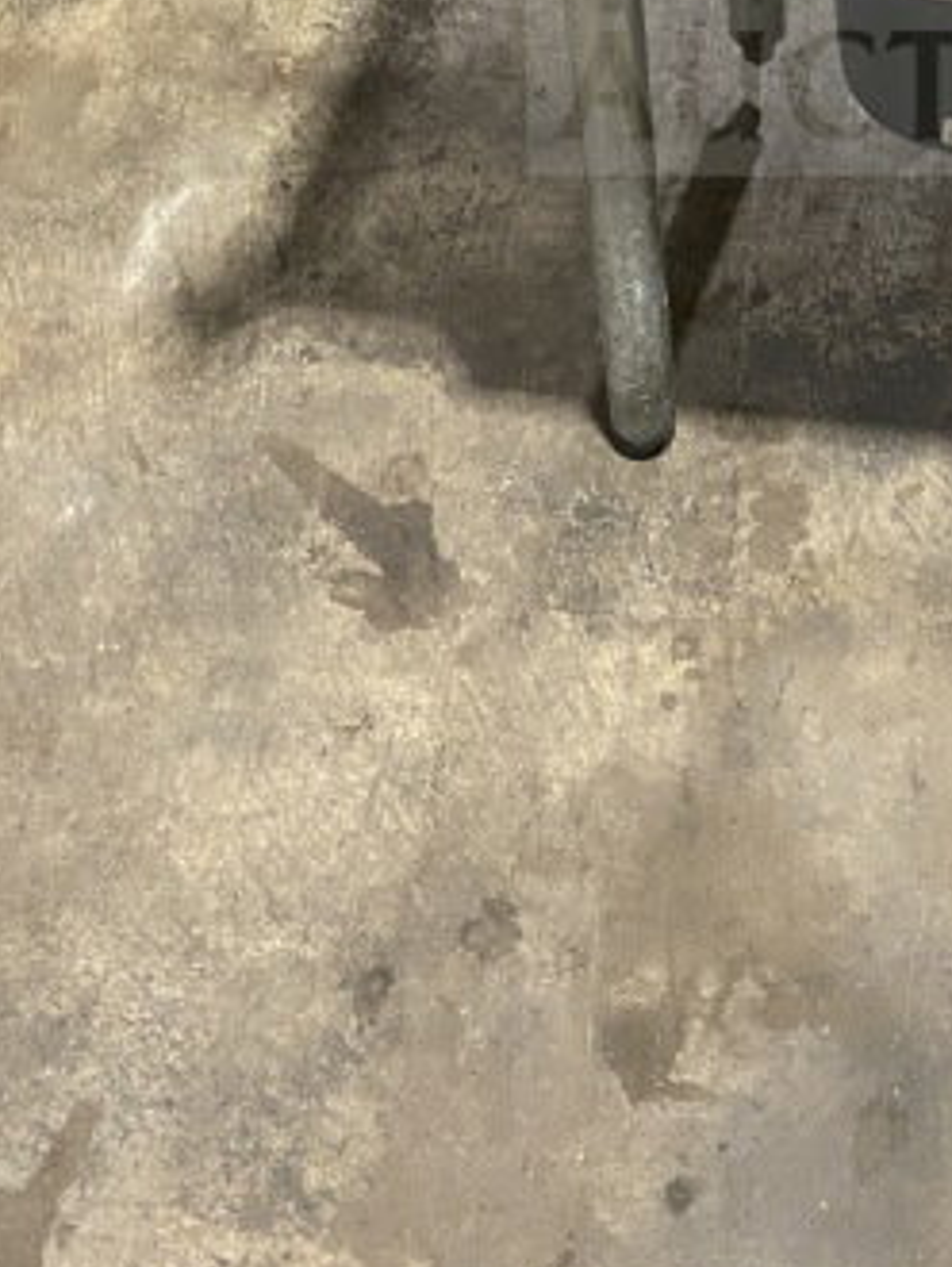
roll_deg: -2.6
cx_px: 956
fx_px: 2344
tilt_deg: -41.0
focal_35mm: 64
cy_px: -129
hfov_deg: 22.1
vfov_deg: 27.6
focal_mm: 4.25
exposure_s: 1/60
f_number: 1.8
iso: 400
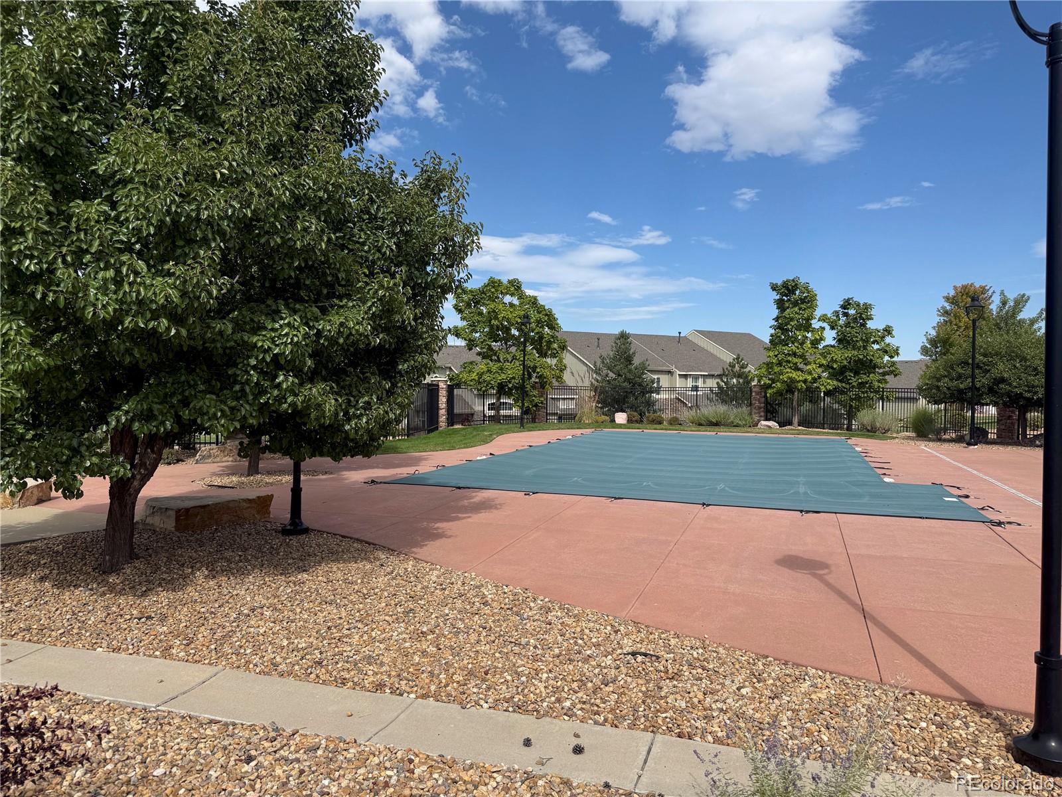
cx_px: 531
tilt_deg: -1.8
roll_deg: -0.6
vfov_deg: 56.8
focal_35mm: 24
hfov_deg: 71.6
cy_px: 398
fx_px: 736
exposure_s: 1/5319
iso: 80
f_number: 1.78
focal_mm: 6.76
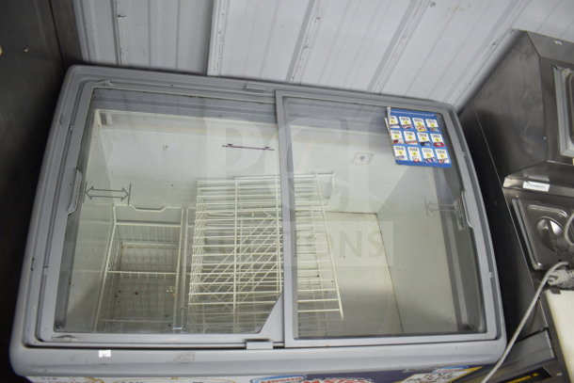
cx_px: 287
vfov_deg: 48.0
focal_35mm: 27
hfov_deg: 67.4
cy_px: 192
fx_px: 431
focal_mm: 18
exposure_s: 1/30
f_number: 3.5
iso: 360
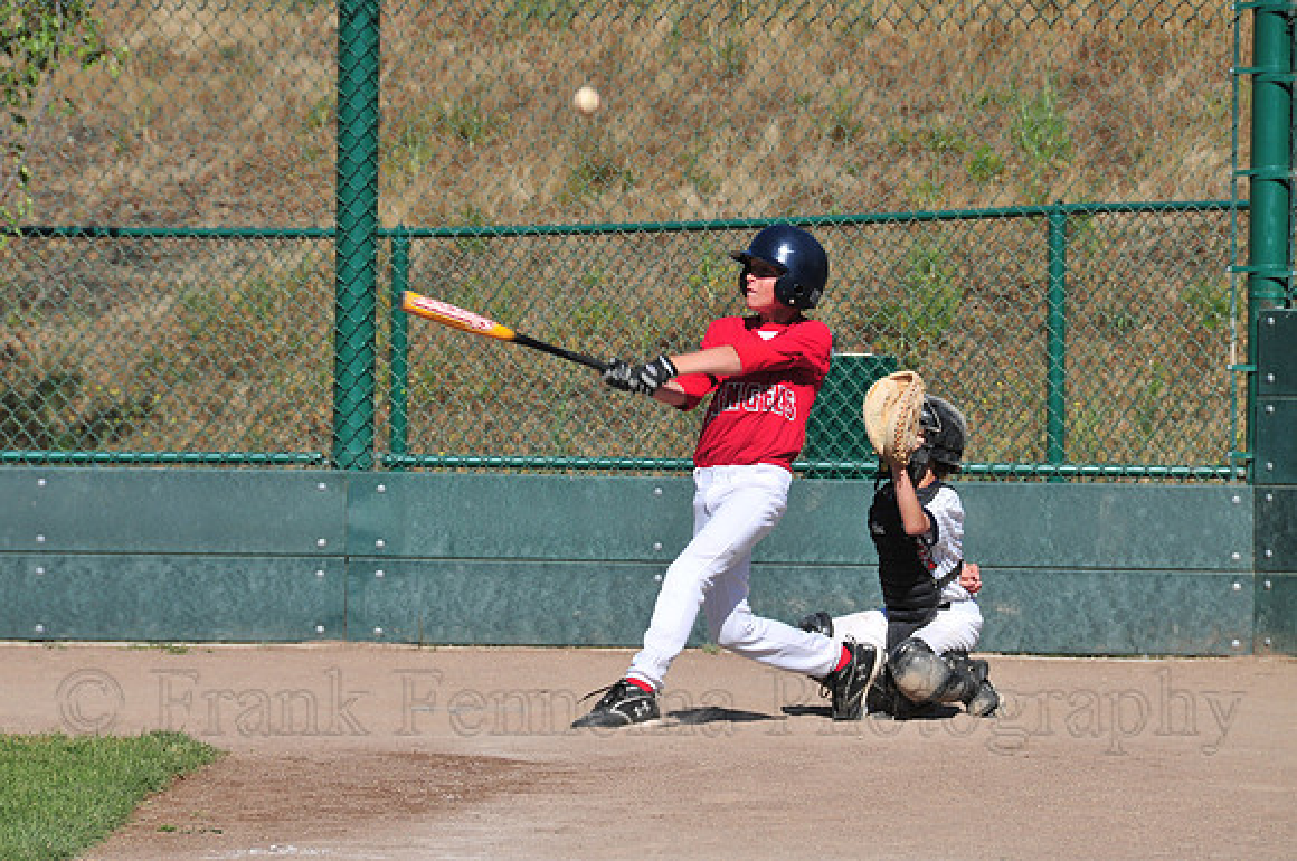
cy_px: 430
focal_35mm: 300
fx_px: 10793
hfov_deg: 6.9
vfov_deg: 4.6
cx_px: 648
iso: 200
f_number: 11
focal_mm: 200
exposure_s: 1/500
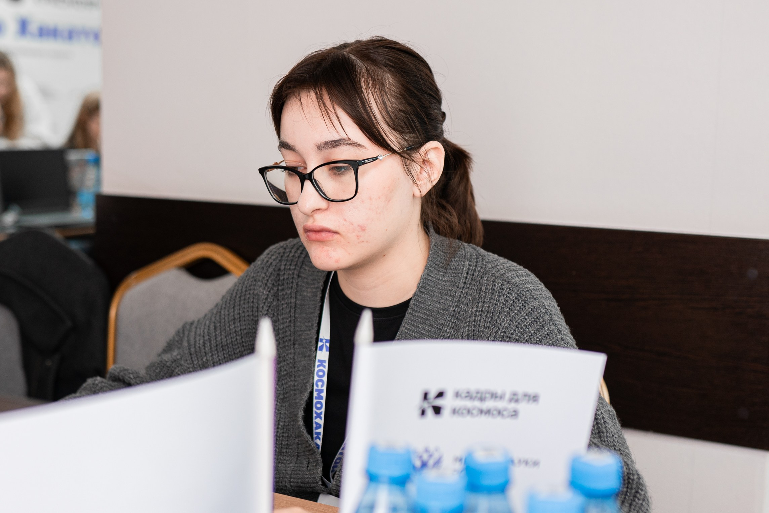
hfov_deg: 36.9
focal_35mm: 54
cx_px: 384
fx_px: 1152
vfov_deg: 25.1
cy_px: 266
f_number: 2
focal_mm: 35
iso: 400
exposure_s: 1/125
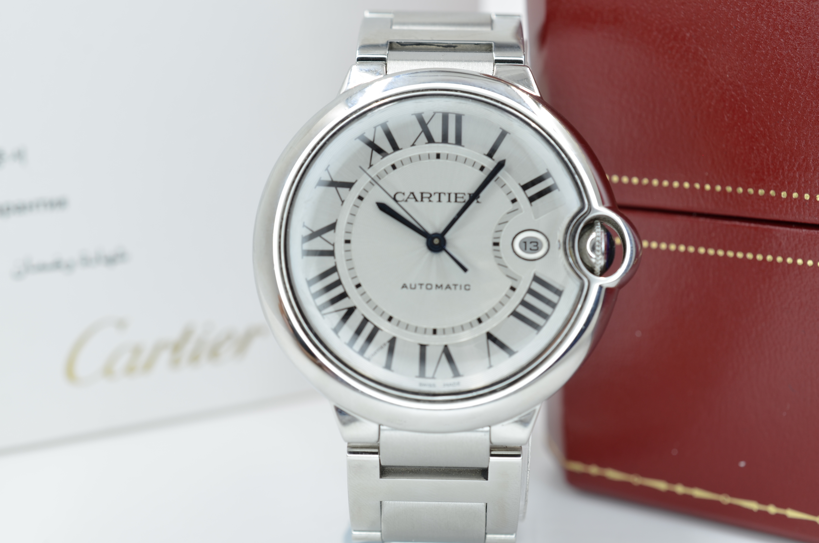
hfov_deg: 33.5
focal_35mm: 60
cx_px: 410
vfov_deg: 22.5
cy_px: 272
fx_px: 1362
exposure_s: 1/50
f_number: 8
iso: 100
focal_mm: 40
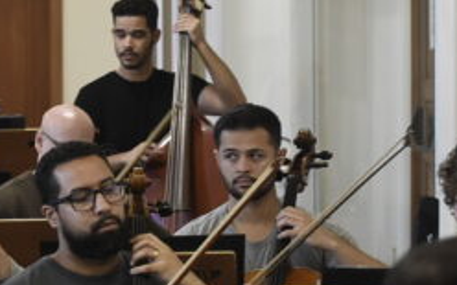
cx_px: 190
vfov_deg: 5.5
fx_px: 2952
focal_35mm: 237
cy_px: 188
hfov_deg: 8.9
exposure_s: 1/100
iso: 3200
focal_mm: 75
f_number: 5
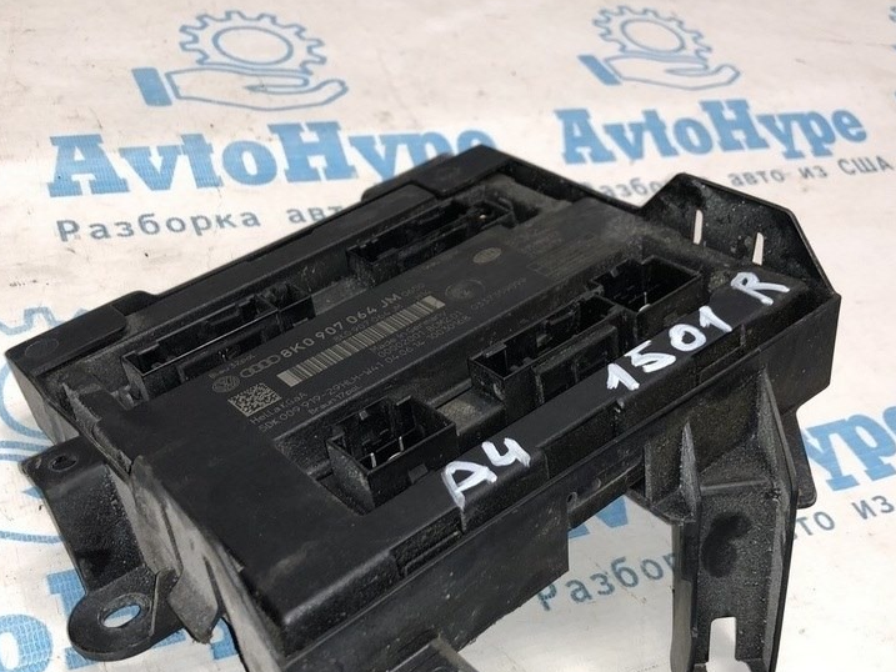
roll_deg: -13.4
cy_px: 406
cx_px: 446
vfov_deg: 35.8
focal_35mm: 40
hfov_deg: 46.8
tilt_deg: -44.3
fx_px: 1036
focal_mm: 4
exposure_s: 1/100
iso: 40
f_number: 1.8
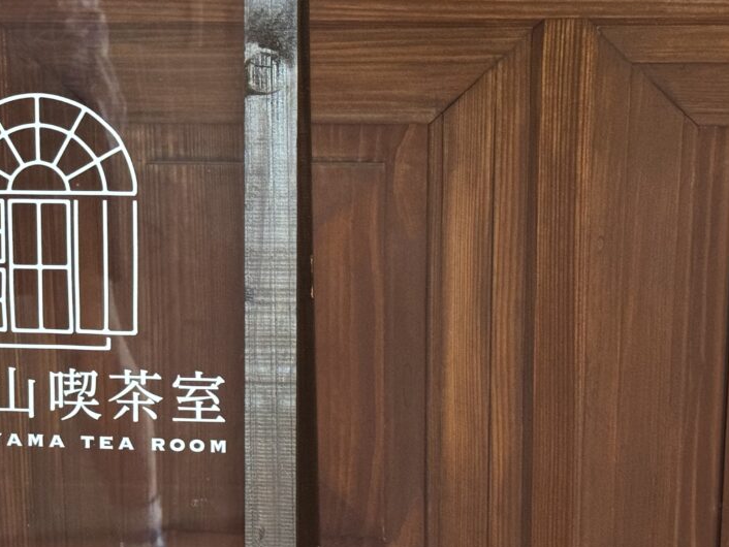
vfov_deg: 17.0
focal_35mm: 87
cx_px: 128
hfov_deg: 22.1
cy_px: 206
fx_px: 1833
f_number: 1.78
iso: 250
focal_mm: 6.76
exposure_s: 1/42
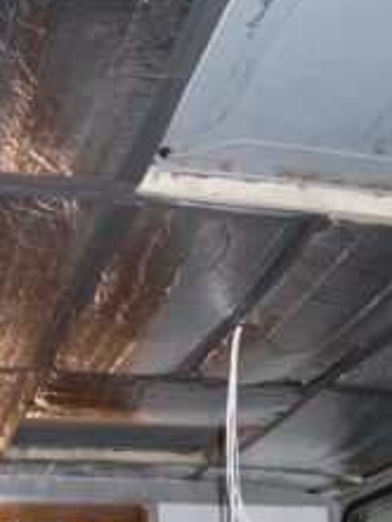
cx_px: 151
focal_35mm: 65
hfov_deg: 22.6
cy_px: 575
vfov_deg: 27.3
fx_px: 980
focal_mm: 4.8
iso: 125
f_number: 2.8
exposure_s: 1/40
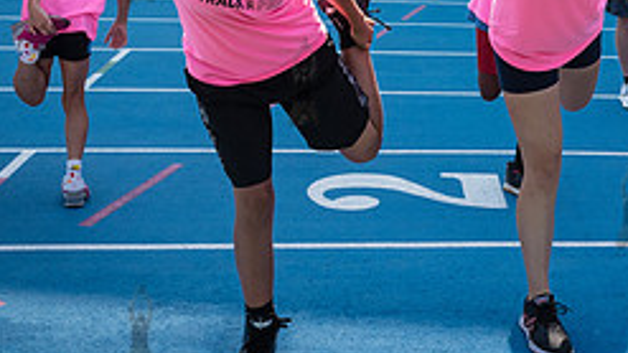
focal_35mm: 68
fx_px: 1132
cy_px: -40
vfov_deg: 17.1
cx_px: 542
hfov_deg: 29.9
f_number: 5.6
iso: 400
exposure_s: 1/640
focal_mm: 24
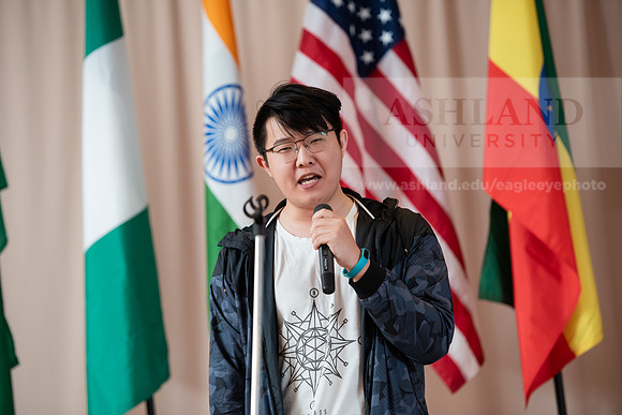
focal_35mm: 150
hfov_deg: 13.7
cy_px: 208
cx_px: 311
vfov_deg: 9.2
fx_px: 2592
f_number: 3.2
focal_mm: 150
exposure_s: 1/200
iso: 2000
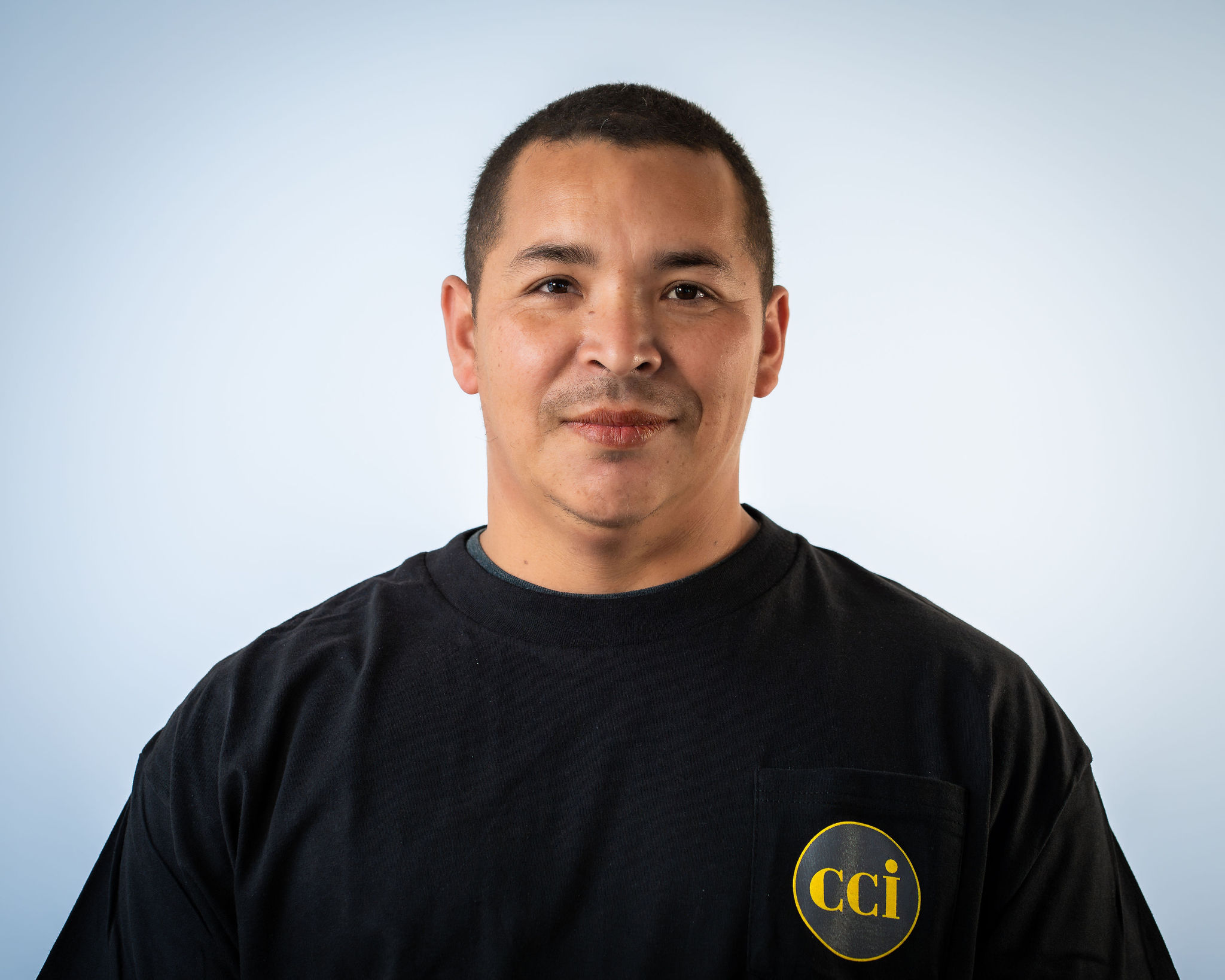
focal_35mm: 105
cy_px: 441
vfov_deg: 14.6
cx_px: 606
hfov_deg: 18.2
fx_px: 3820
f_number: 4.5
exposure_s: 1/250
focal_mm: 85
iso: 640
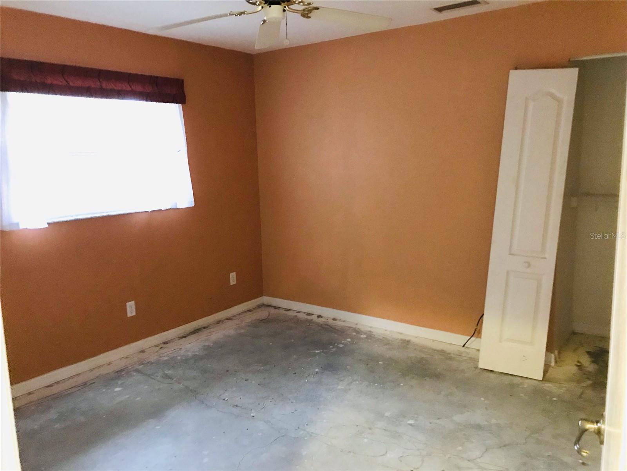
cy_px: 236
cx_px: 314
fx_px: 507
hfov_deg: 63.4
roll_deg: +2.0
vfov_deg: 49.7
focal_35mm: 28
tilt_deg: -9.9
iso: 100
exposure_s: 1/6
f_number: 1.8
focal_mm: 3.99
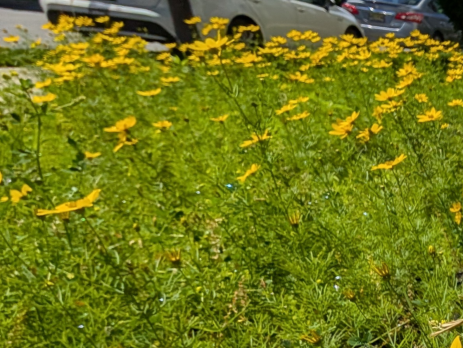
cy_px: 265
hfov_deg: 25.1
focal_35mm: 41
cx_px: 774
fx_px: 549
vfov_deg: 34.4
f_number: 1.7
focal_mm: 2.02
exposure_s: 1/5319
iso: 47
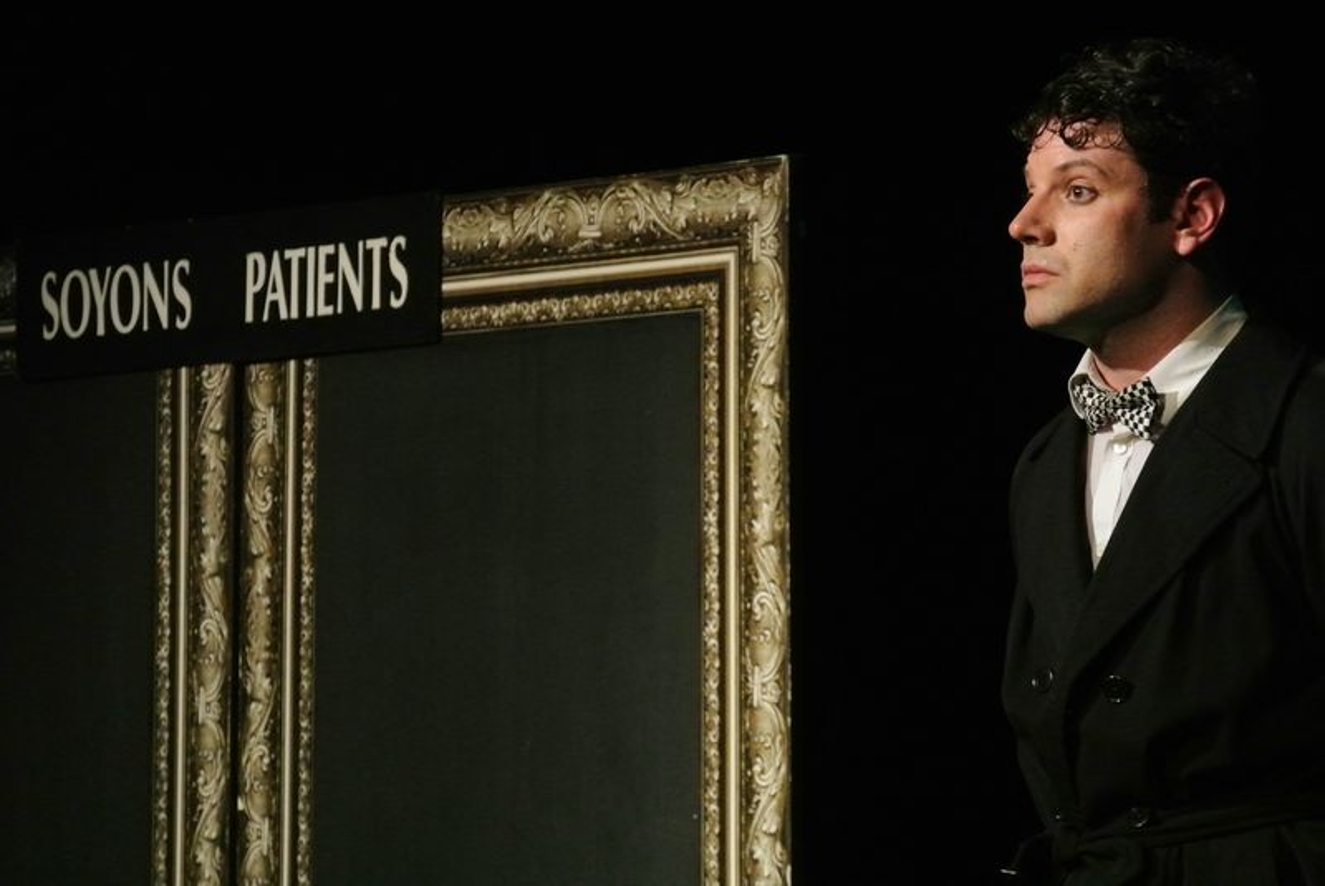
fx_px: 7662
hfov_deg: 9.9
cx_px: 662
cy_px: 443
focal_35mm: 208
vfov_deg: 6.6
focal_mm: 77.1
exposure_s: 1/80
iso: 3200
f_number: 4.8
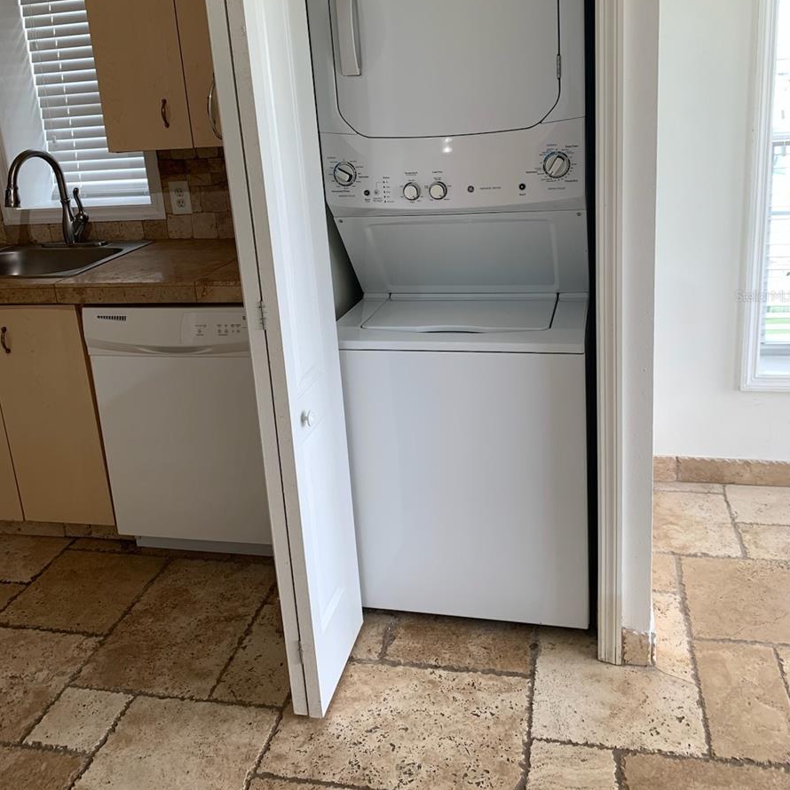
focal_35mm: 31
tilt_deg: -14.9
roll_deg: +4.9
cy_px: 296
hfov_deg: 52.5
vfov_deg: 52.0
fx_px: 800
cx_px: 399
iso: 25
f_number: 1.8
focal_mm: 4.25
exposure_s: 1/120
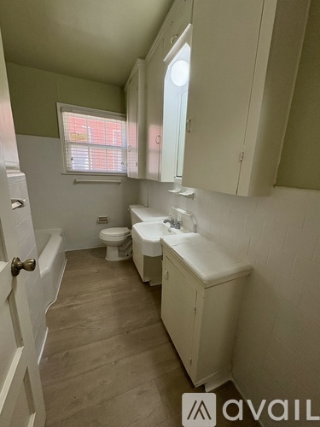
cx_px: 160
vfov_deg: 102.1
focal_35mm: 14
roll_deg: -1.0
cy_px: 214
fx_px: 173
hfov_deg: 85.7
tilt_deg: -13.0
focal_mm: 2.22
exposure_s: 1/120
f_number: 2.2
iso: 320
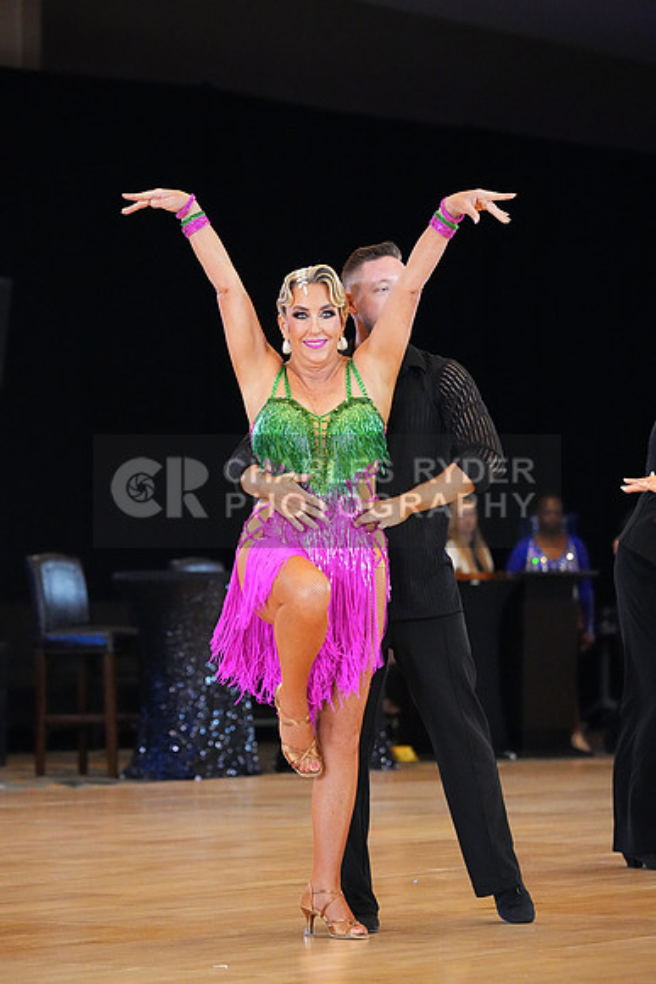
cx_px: 328
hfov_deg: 9.6
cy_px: 492
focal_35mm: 143
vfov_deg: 14.3
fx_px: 3906
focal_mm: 143
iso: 12800
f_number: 4.5
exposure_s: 1/400
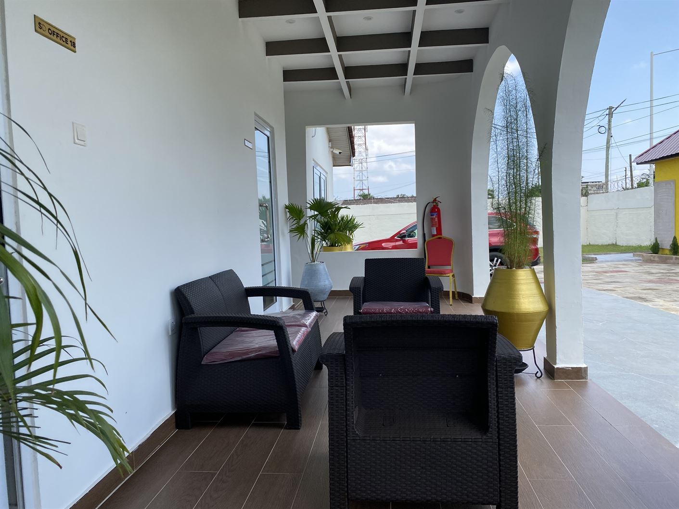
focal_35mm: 26
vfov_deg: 53.1
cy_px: 254
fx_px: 510
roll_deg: -0.5
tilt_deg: -4.6
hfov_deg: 67.3
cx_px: 340
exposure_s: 1/871
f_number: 1.8
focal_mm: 4.25
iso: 32
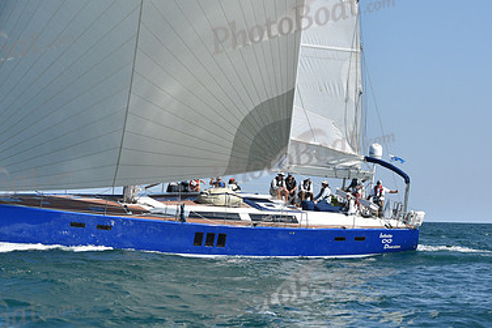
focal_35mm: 108
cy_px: 107
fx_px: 1476
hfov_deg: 18.8
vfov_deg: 12.7
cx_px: 144
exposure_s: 1/1600
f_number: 6.3
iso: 250
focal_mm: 70
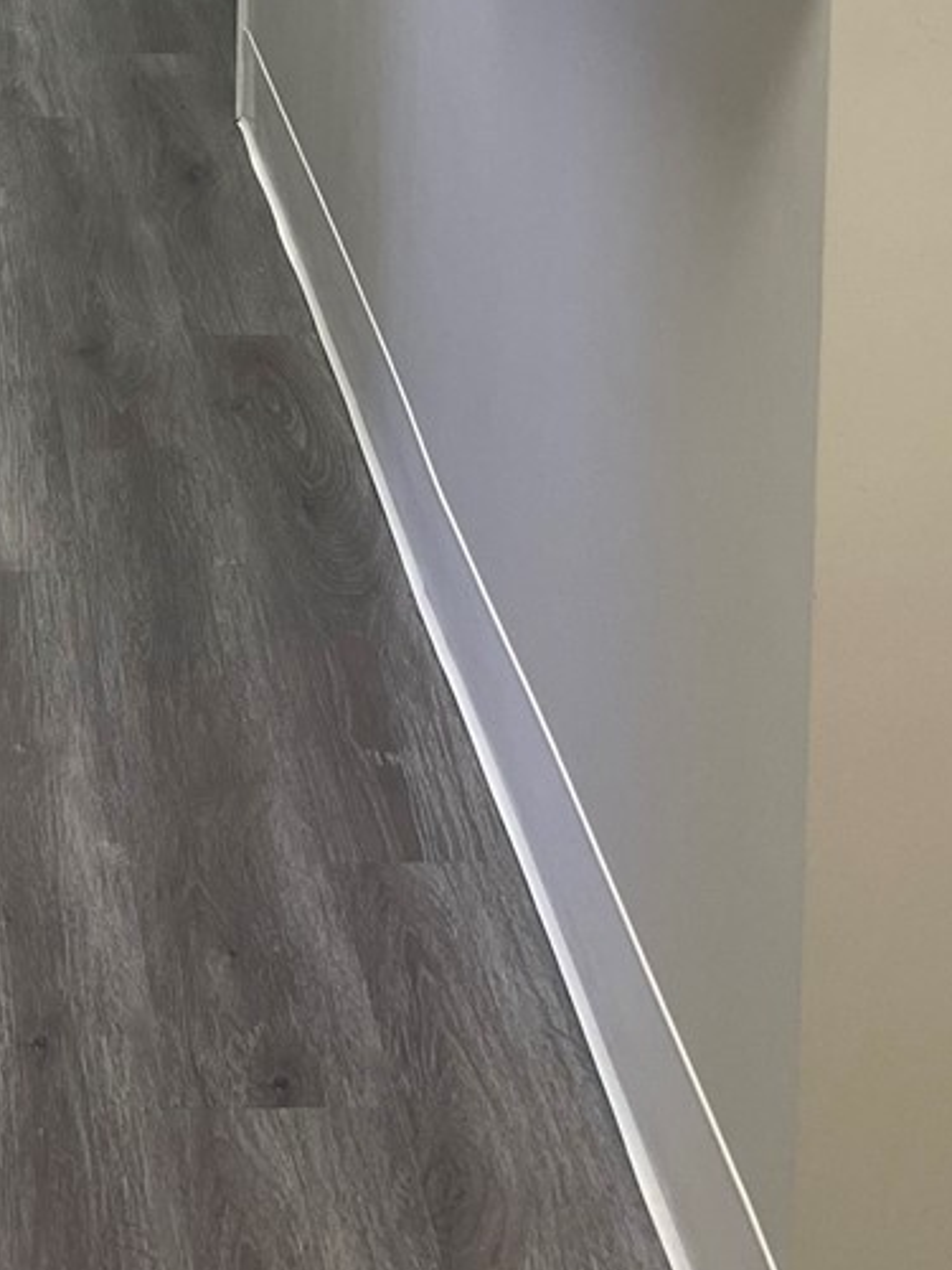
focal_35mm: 80
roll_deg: -0.5
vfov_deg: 21.3
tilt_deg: -6.4
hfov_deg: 17.8
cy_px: -518
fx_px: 2934
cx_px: -112
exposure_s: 1/120
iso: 125
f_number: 1.6
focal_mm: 5.1
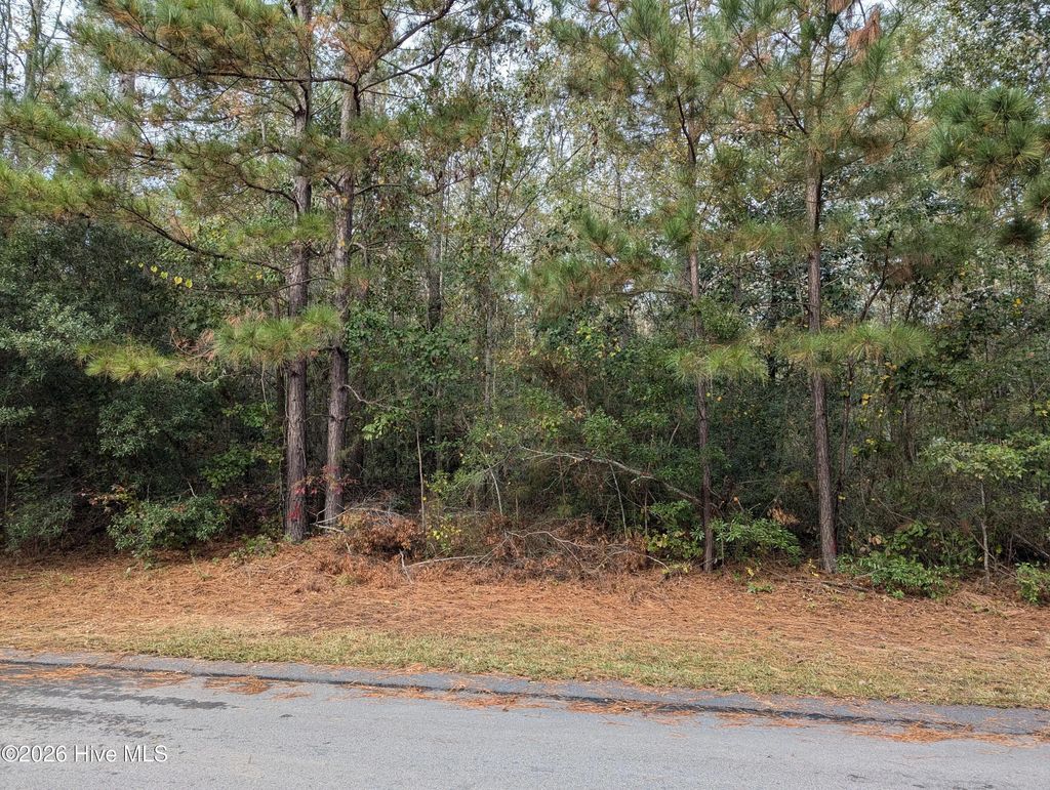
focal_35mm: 24
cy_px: 395
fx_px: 729
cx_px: 525
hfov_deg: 71.5
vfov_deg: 56.9
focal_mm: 6.81
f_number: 1.85
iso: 39
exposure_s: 1/237
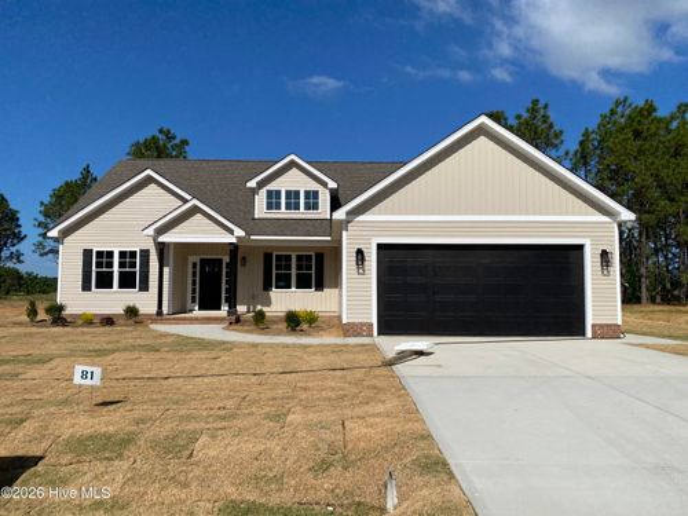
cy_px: 258
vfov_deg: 53.1
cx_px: 344
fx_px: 517
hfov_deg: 67.3
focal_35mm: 26
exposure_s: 1/6410
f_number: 1.8
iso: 32
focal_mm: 4.25
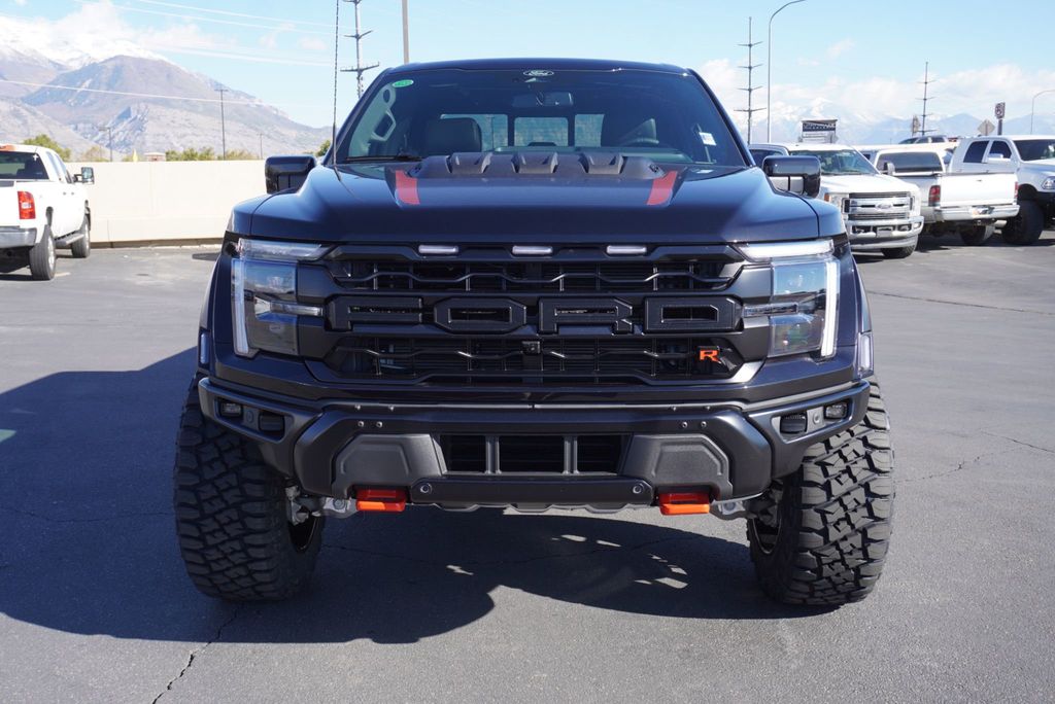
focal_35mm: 34
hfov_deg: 55.1
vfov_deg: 38.4
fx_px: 1012
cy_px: 352
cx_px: 528
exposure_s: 1/160
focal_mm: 23
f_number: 6.3
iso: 100
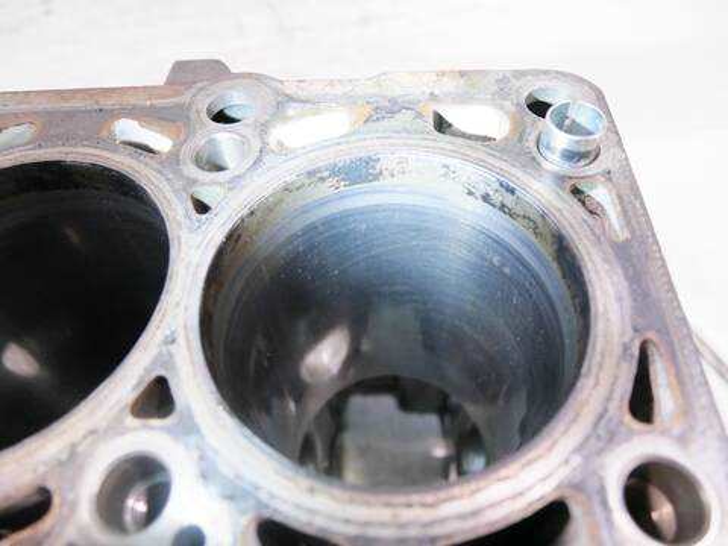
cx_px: 364
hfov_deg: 71.6
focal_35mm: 24
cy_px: 273
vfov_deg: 56.8
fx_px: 505
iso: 640
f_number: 3.5
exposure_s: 1/60
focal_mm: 12
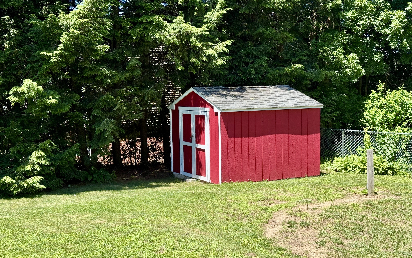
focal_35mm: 51
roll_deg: +0.7
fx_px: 573
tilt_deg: -6.8
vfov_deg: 25.3
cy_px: 148
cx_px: 206
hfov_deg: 39.6
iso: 64
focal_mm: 6.76
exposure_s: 1/1754
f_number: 1.78
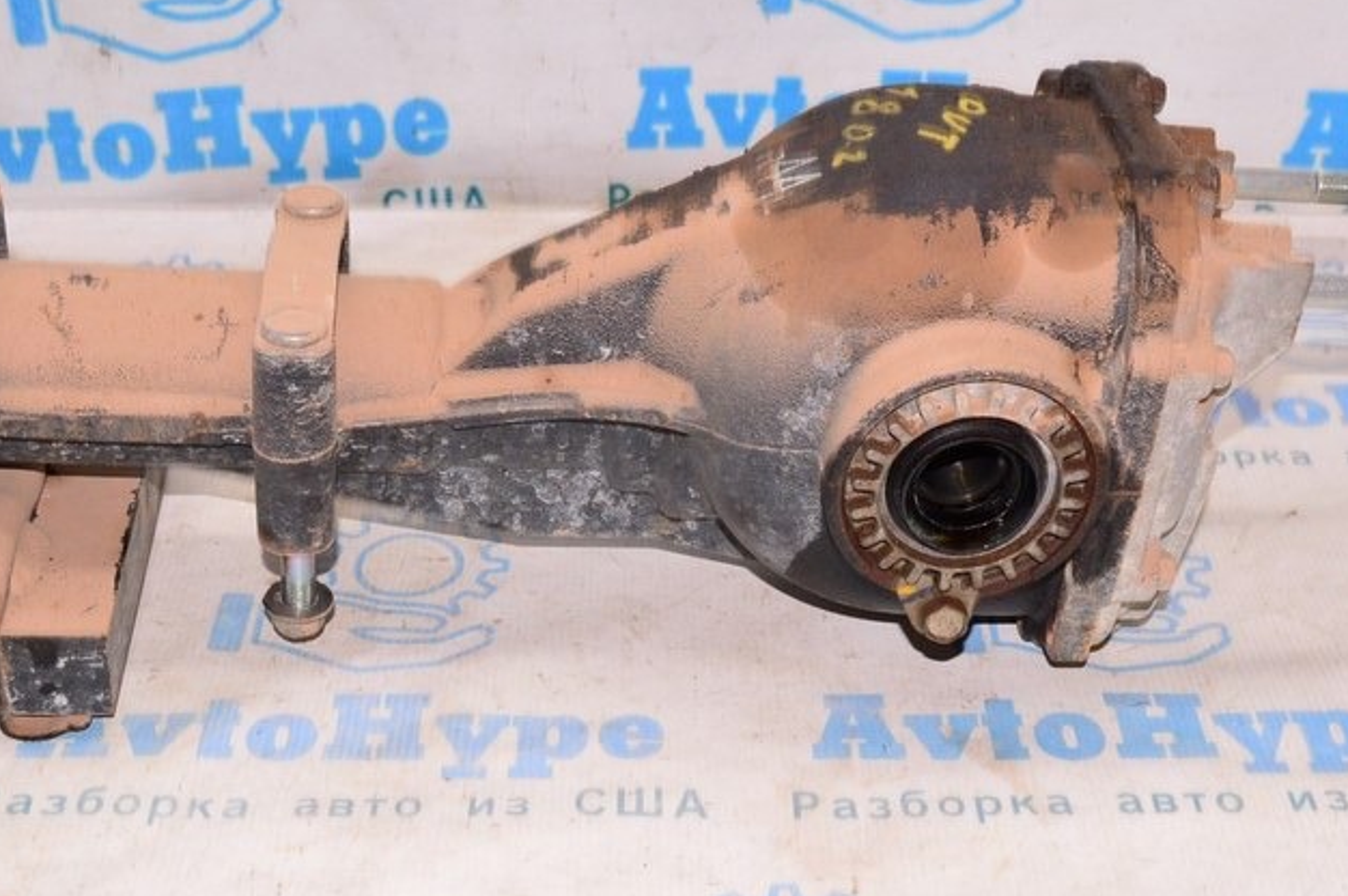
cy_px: 512
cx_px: 670
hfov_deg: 36.9
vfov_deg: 25.0
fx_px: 2020
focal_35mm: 54
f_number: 8
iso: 1600
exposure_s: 1/125
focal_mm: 22
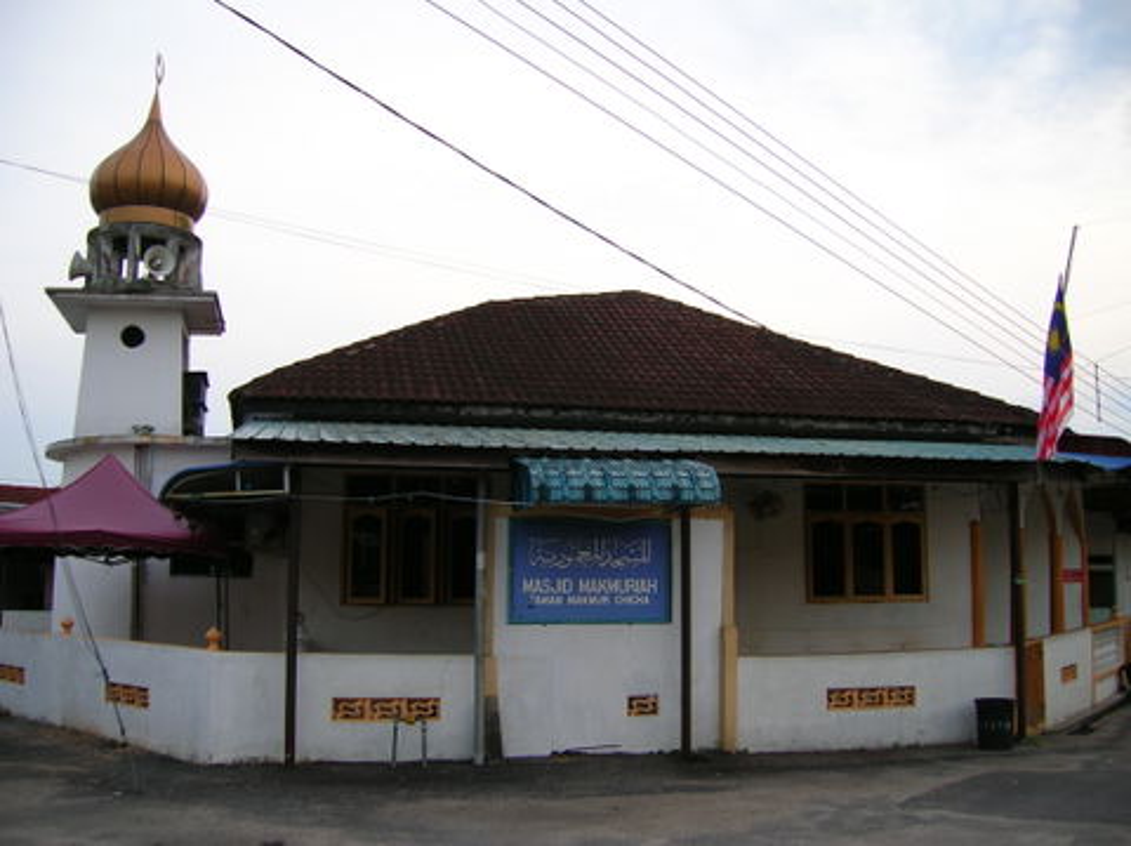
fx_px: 1110
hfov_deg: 54.0
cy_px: 423
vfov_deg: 41.7
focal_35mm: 34
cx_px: 566
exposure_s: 1/43.1
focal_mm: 5.7
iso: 50
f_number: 2.9
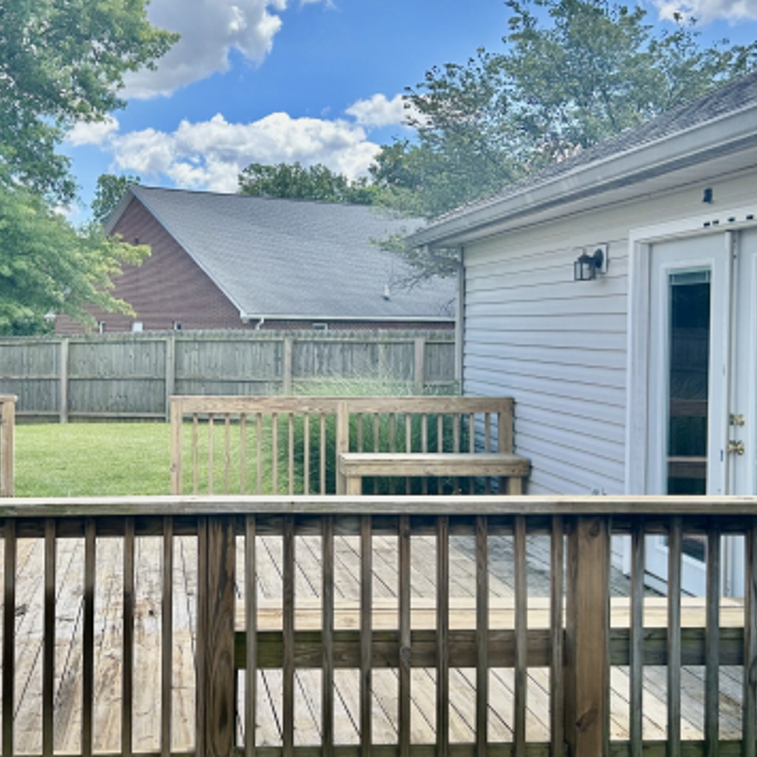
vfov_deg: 39.1
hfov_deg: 38.4
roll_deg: -0.6
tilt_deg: -1.6
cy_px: 334
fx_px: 1064
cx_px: 214
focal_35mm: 43
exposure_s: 1/2632
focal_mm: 5.7
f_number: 1.5
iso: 50
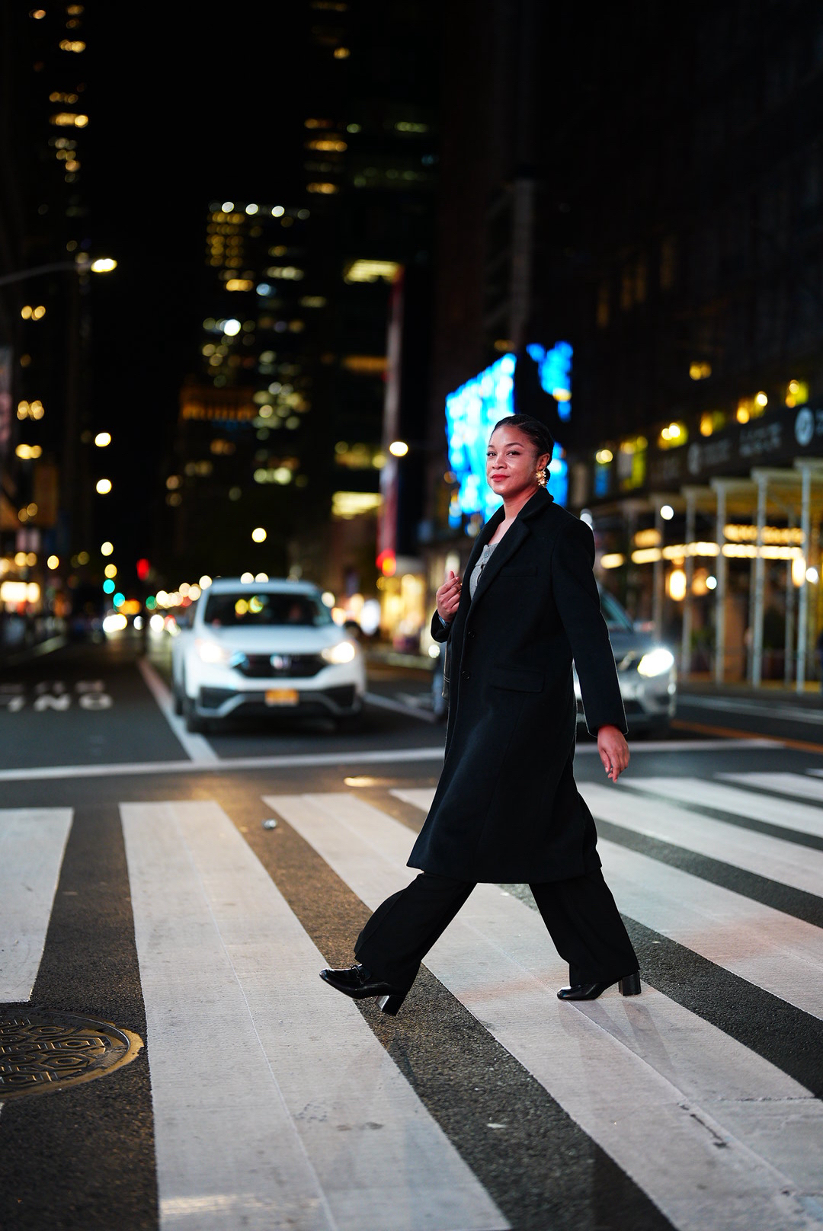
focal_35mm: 50
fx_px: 1712
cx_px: 412
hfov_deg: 27.0
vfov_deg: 39.6
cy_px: 616
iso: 1000
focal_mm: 50
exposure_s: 1/500
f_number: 1.2
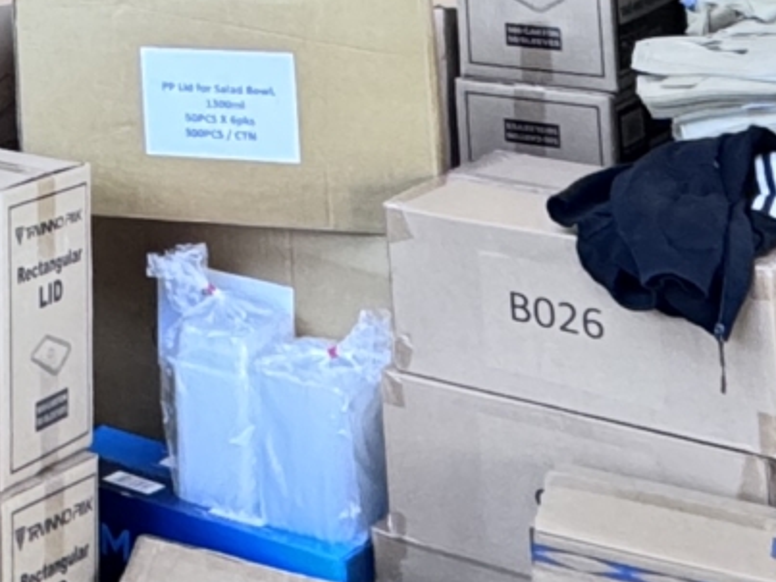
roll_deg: -0.4
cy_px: -515
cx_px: -466
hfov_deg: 18.8
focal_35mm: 89
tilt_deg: +6.8
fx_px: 1995
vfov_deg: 14.3
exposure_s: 1/76
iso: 320
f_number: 2.2
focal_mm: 2.22
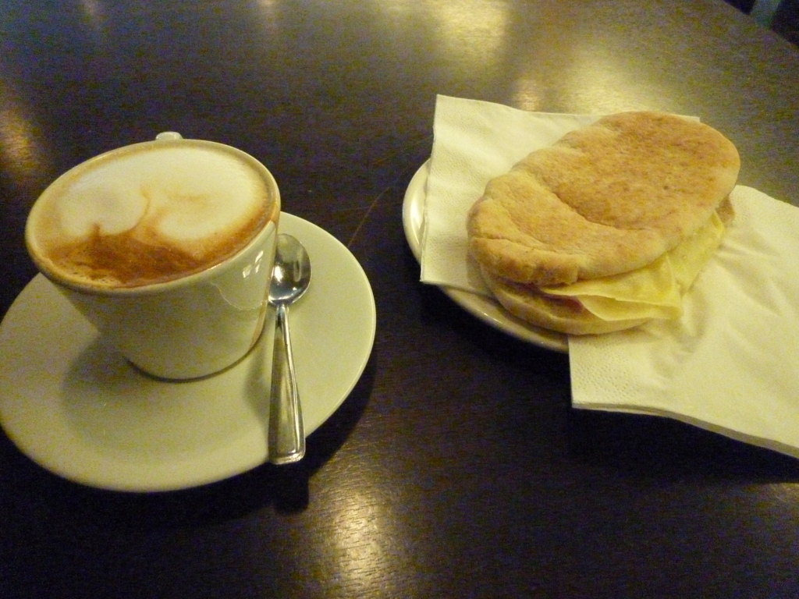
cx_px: 400
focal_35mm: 25
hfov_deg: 69.4
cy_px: 300
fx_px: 577
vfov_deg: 54.9
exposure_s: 1/80
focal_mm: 4.4
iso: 1600
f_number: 2.8
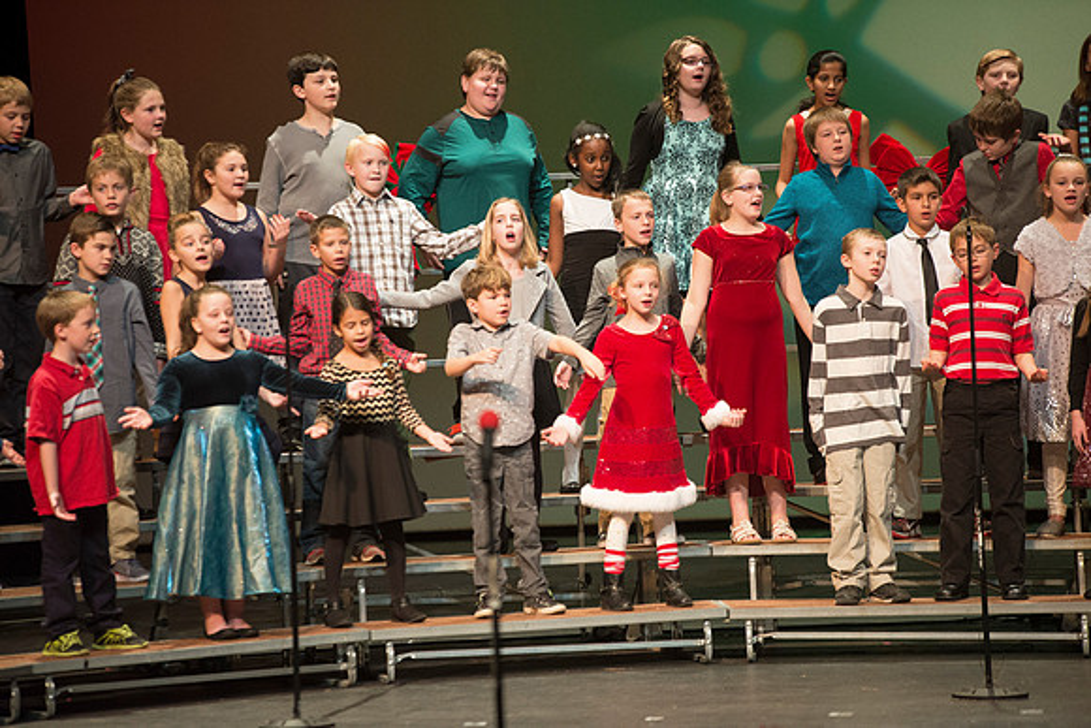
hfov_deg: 10.3
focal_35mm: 200
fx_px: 6062
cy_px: 364
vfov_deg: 6.9
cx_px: 546
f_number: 2.8
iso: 2500
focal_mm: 200
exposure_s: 1/200
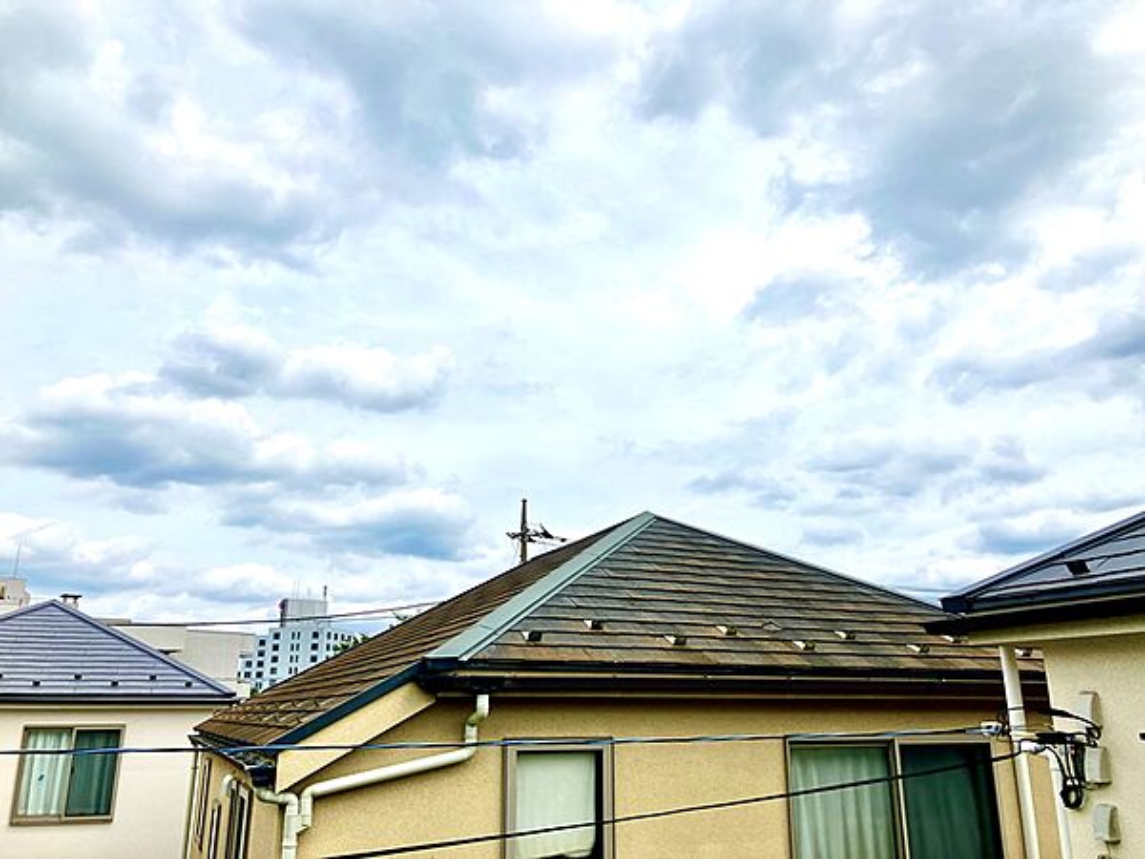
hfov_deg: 63.4
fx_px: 926
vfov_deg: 49.7
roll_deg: -0.7
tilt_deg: +16.1
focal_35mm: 28
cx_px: 572
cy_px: 430
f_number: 1.8
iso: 32
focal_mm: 3.99
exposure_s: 1/3472
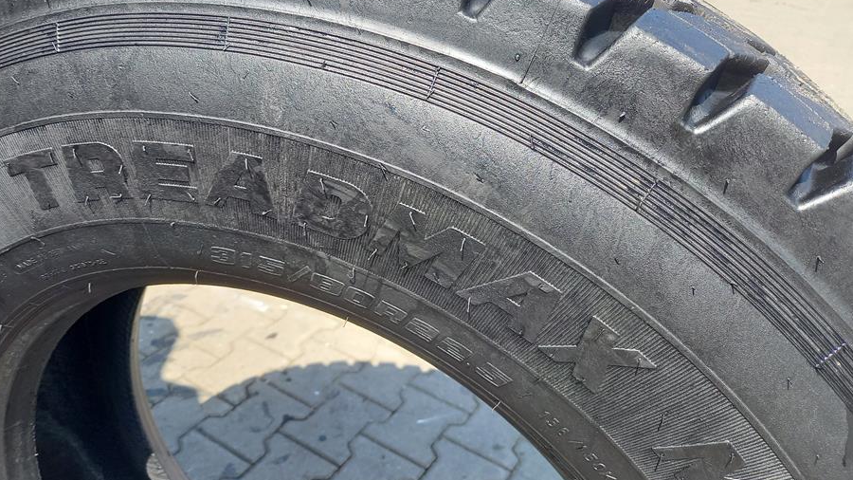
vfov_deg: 37.4
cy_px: 168
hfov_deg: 62.4
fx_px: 701
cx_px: 371
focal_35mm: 31
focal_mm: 4.65
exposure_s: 1/266
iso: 50
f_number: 1.8
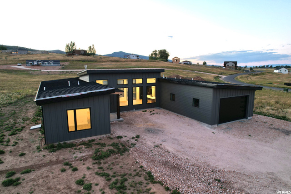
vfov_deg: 57.3
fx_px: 178
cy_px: 97
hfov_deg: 78.6
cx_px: 146
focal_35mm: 22
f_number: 2.8
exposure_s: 1/20
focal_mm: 8.38
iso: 100
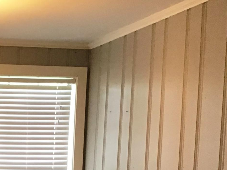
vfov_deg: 14.0
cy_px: 258
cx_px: -80
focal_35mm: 99
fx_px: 649
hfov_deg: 18.3
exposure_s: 1/30
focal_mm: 3.3
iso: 64
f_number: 2.4
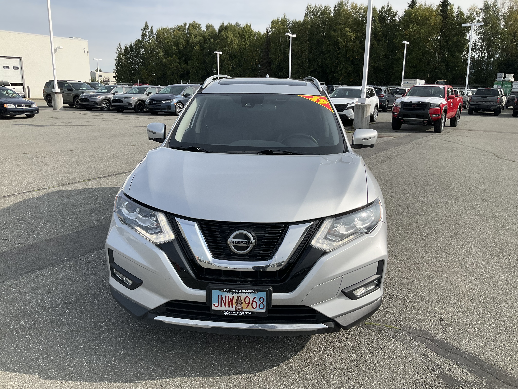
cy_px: 194
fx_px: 434
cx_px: 259
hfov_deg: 61.7
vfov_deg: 48.2
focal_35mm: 29
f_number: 1.8
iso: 25
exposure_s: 1/1577
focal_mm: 3
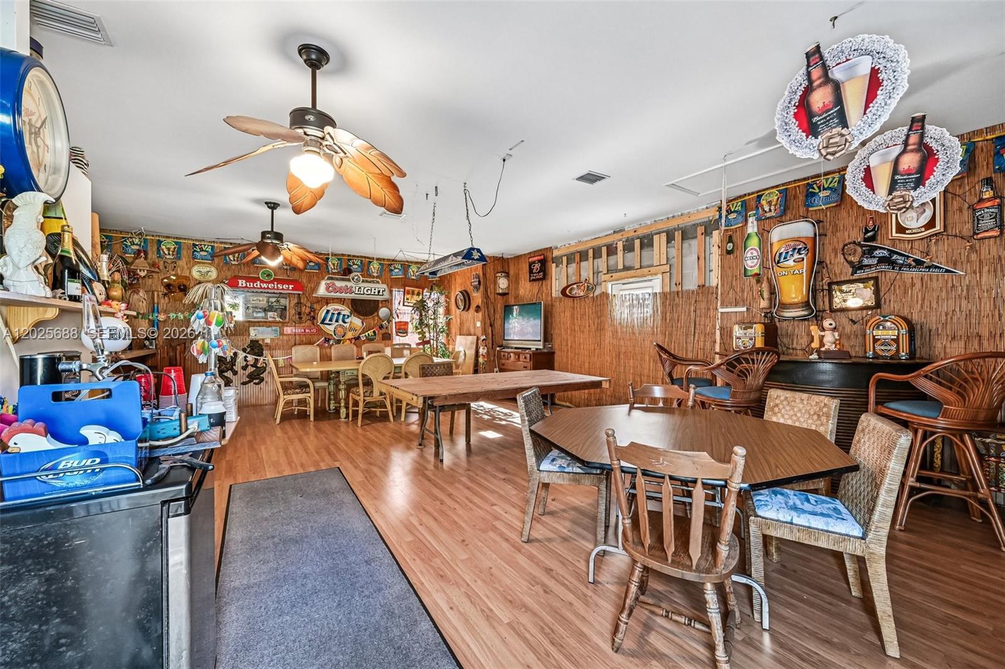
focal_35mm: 14
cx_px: 502
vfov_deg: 81.2
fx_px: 391
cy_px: 334
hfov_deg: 104.3
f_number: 8
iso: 2500
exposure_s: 1/20
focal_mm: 14
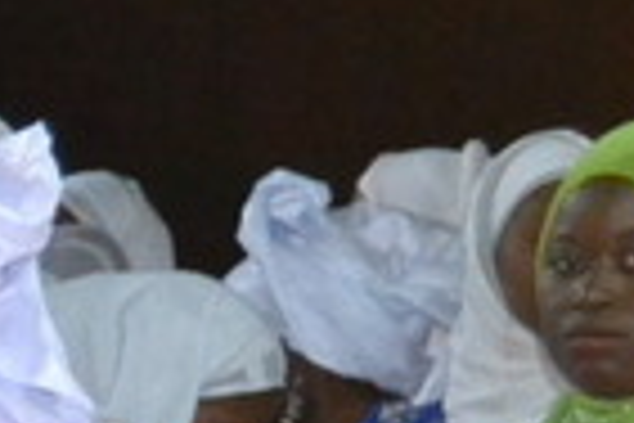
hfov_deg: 6.1
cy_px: 828
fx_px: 5688
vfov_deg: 4.2
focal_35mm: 323
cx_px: -809
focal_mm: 38
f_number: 4.8
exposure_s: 1/125
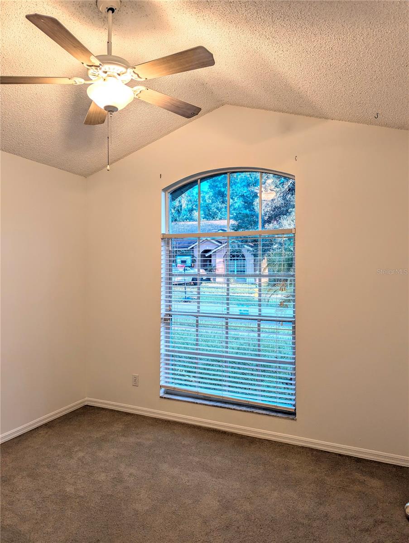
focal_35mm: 24
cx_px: 204
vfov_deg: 71.5
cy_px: 272
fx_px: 377
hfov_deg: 56.9
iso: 141
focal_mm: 6.81
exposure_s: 1/120
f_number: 1.85
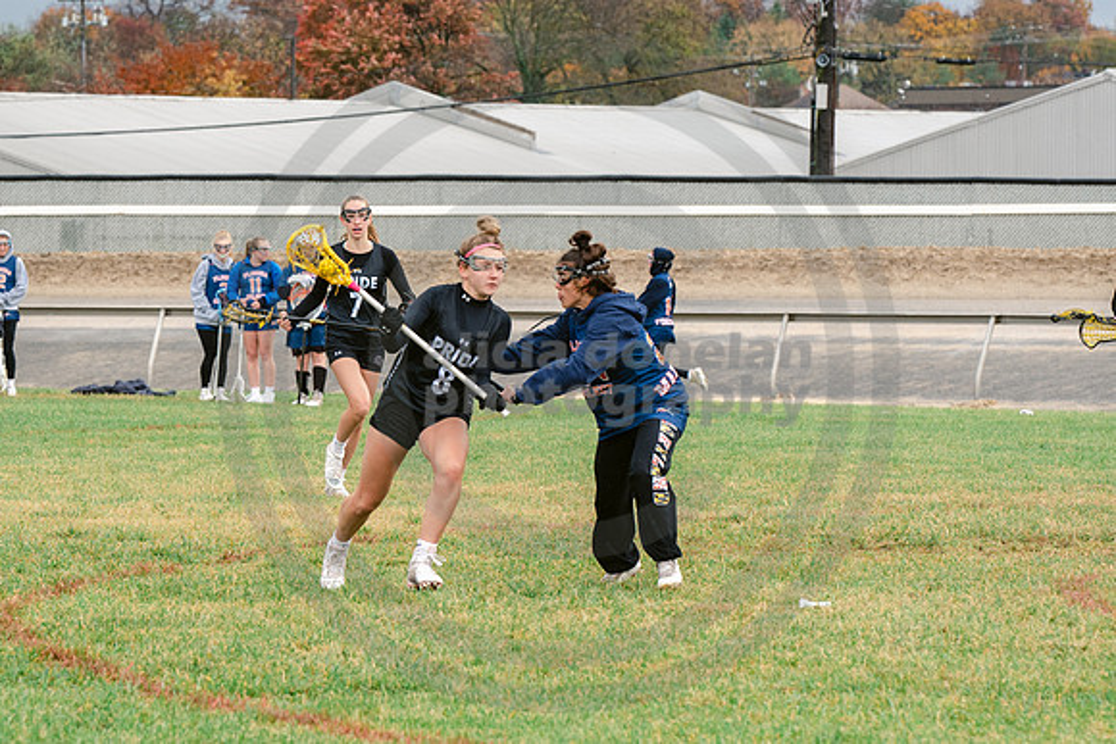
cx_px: 435
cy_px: 435
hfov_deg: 10.1
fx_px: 6318
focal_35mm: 204
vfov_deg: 6.7
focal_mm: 125
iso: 400
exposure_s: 1/500
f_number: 5.6
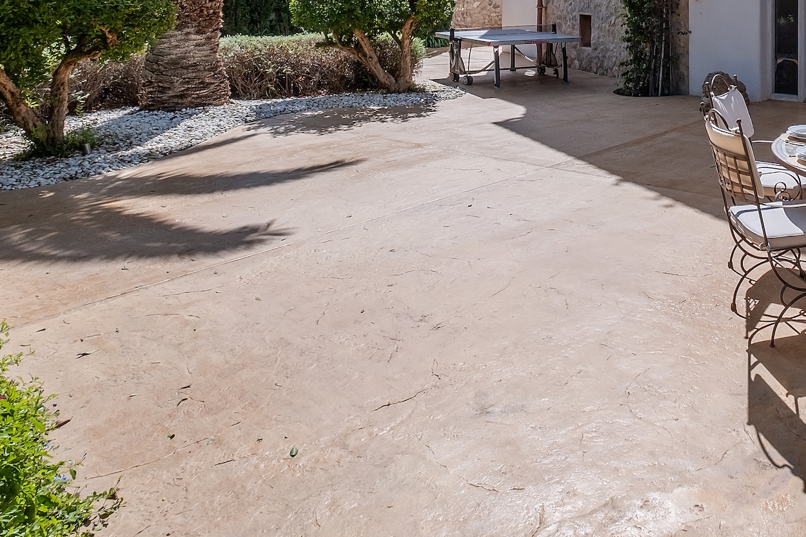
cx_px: 716
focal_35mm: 34
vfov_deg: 35.8
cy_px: 25
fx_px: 761
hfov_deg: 50.0
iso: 160
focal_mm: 11
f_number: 11
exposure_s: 1/550
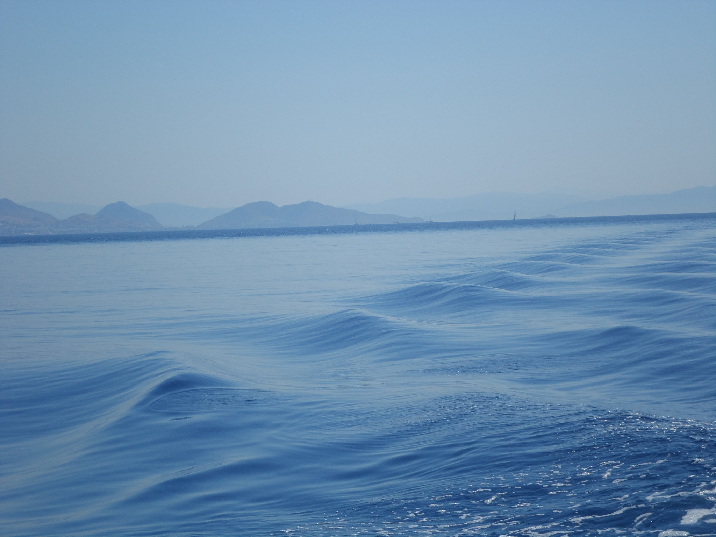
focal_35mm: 110
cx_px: 358
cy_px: 268
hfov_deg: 17.9
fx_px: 2275
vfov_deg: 13.5
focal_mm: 19.8
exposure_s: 1/750
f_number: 5.7
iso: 80
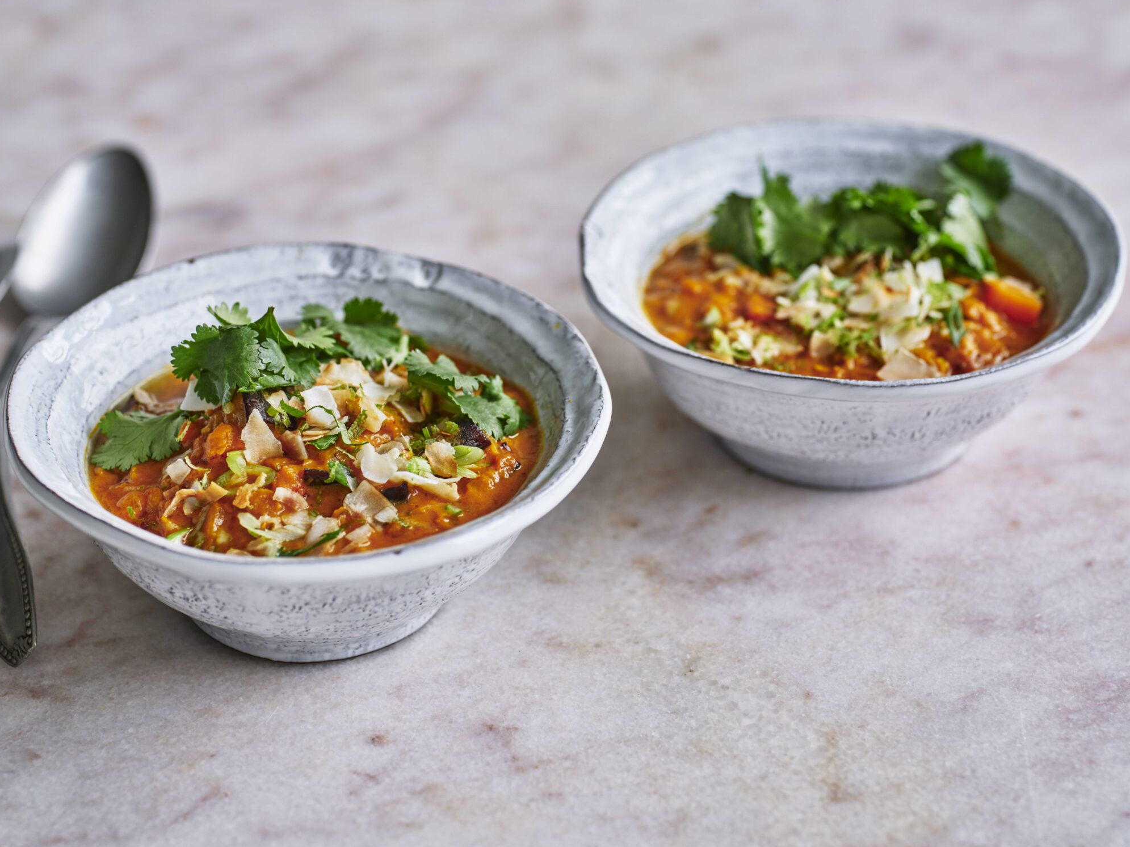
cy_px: 349
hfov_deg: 24.1
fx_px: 2644
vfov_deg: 18.2
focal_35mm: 81
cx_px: 559
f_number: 3.6
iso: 400
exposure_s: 1/100
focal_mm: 80
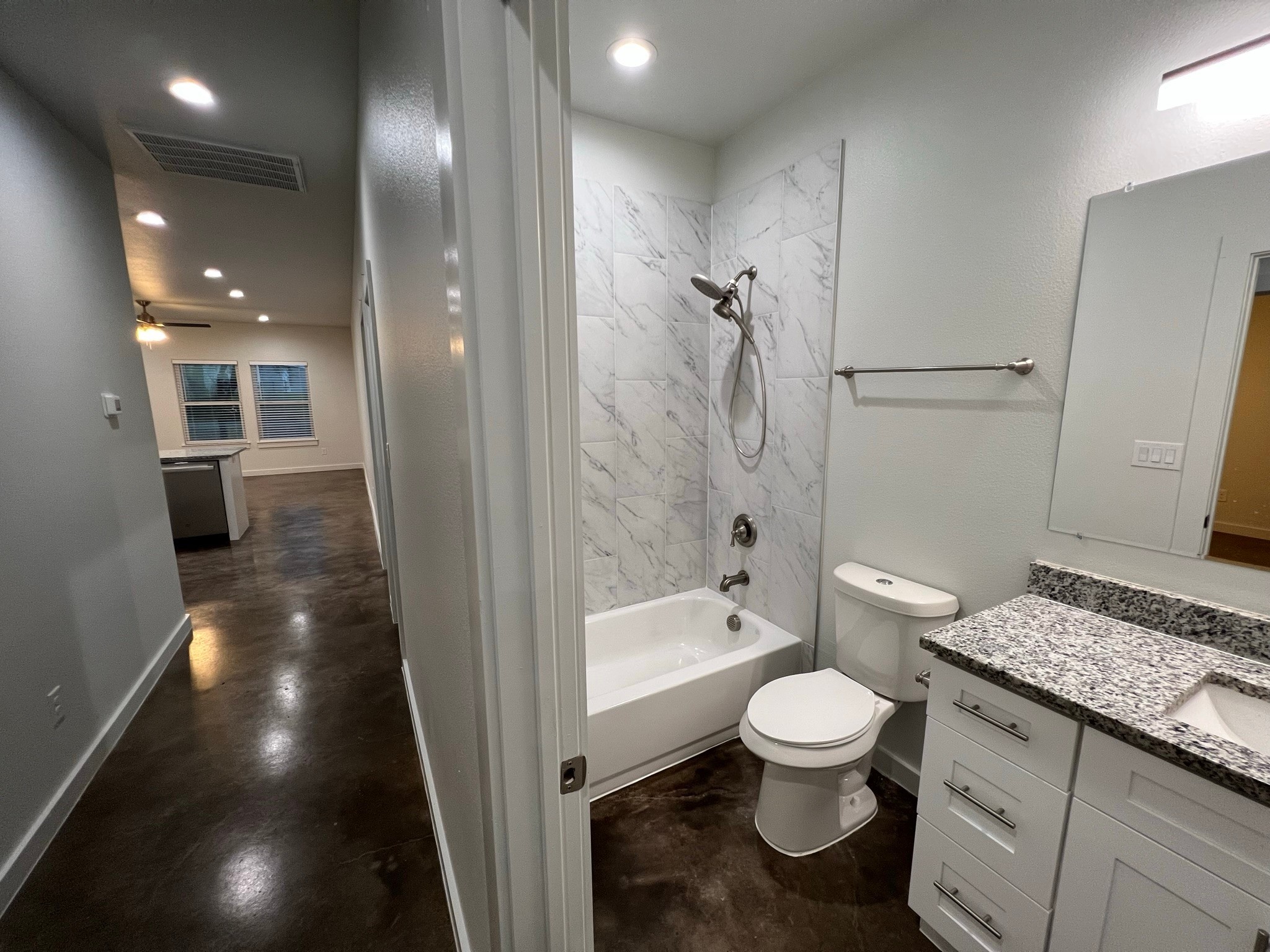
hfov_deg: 106.2
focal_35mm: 13
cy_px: 476
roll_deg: +0.5
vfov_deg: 89.9
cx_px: 635
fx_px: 477
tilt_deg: -9.4
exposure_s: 1/120
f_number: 1.8
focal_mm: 1.57
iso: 200
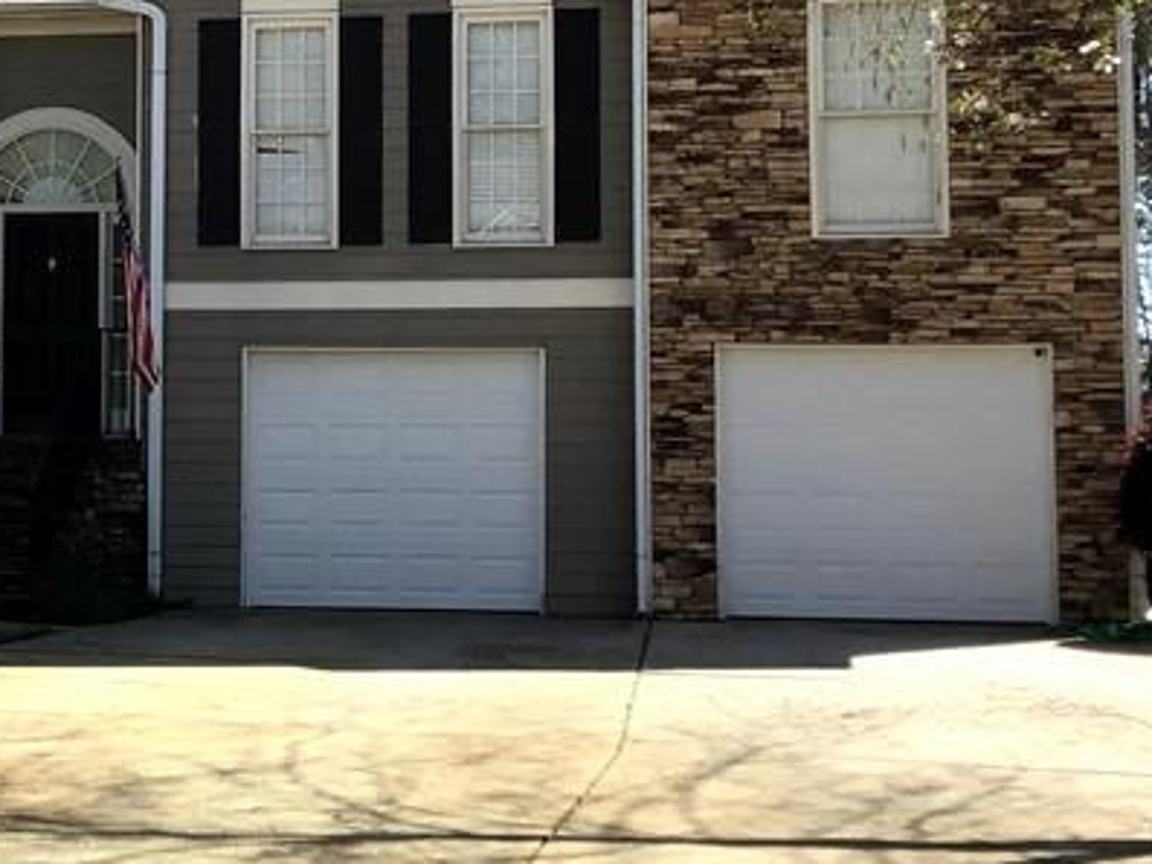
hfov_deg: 23.6
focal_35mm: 80
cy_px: 249
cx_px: 52
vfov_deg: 18.4
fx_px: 2663
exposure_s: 1/595
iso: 25
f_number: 2.4
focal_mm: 3.3
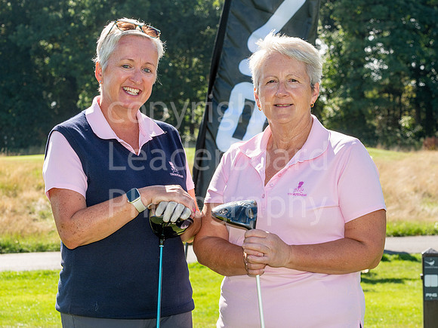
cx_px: 236
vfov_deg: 14.6
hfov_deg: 19.4
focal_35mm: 101
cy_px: 162
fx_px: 1279
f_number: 9
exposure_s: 1/250
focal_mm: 70
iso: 200
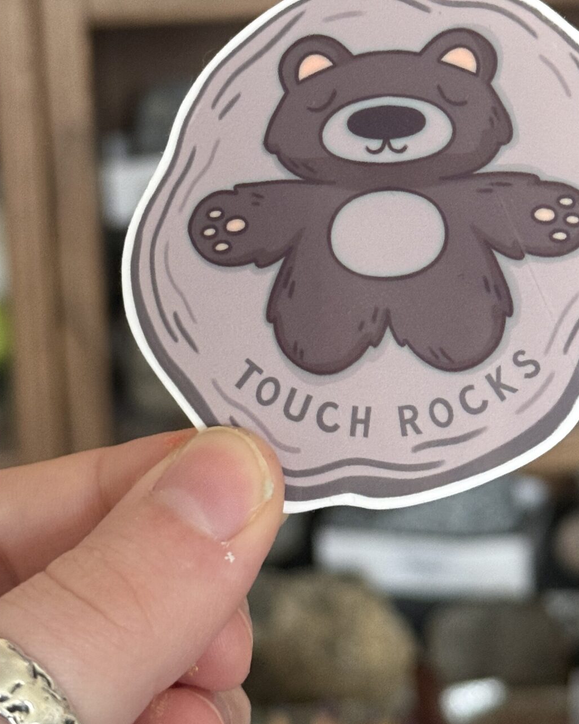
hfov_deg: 16.5
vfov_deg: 20.5
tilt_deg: -13.6
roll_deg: +0.9
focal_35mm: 93
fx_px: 1992
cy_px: 242
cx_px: 369
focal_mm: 6.76
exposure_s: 1/40
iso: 320
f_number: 1.78
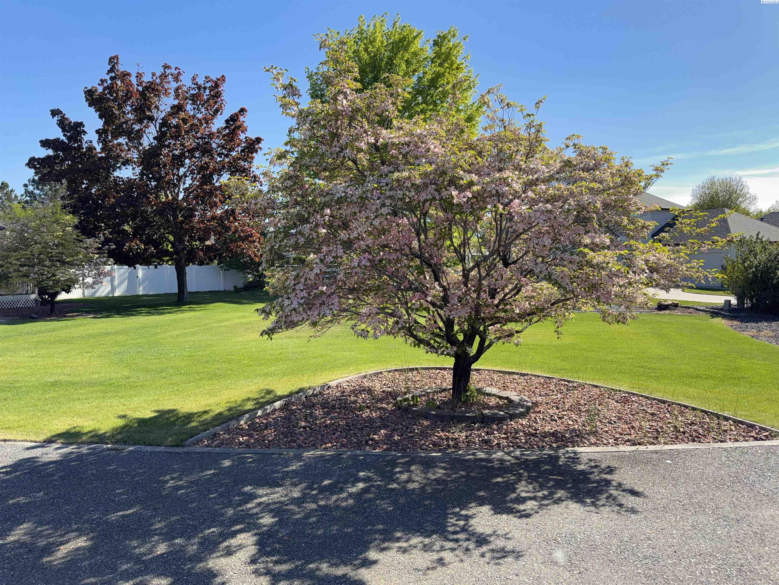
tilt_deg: -2.2
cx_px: 390
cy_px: 292
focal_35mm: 24
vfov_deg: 56.8
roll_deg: +0.2
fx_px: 540
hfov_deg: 71.6
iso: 80
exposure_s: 1/3759
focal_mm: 6.76
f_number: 1.78
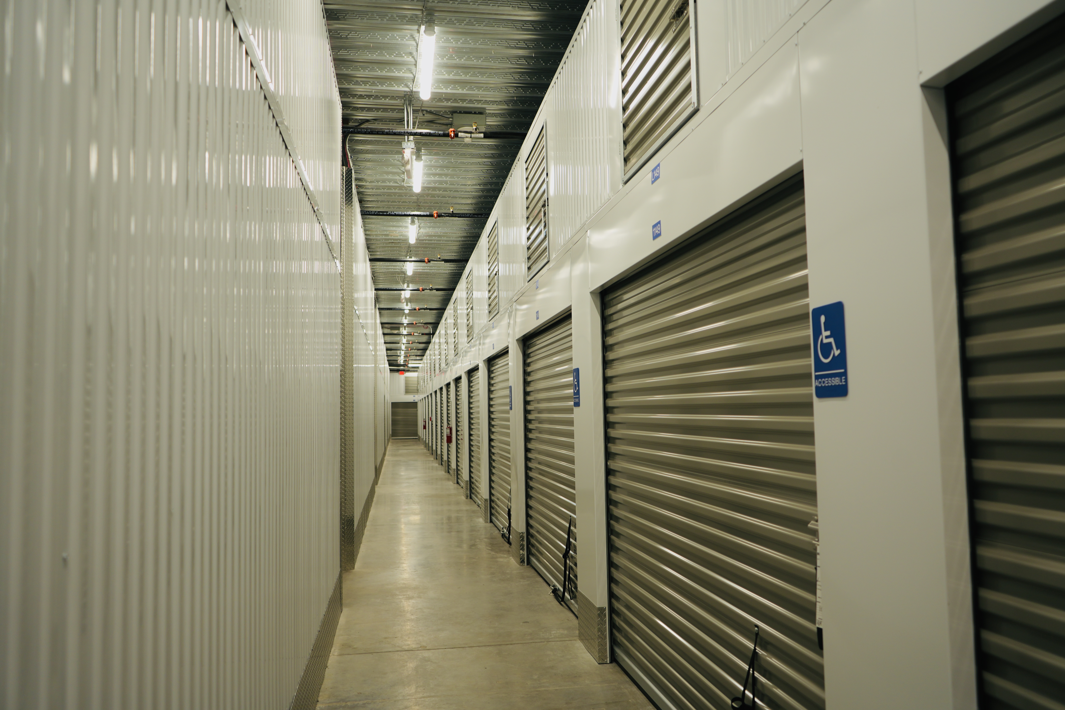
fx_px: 828
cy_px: 355
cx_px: 532
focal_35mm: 28
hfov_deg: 65.5
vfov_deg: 46.4
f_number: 3.5
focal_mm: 28
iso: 160
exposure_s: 1/30
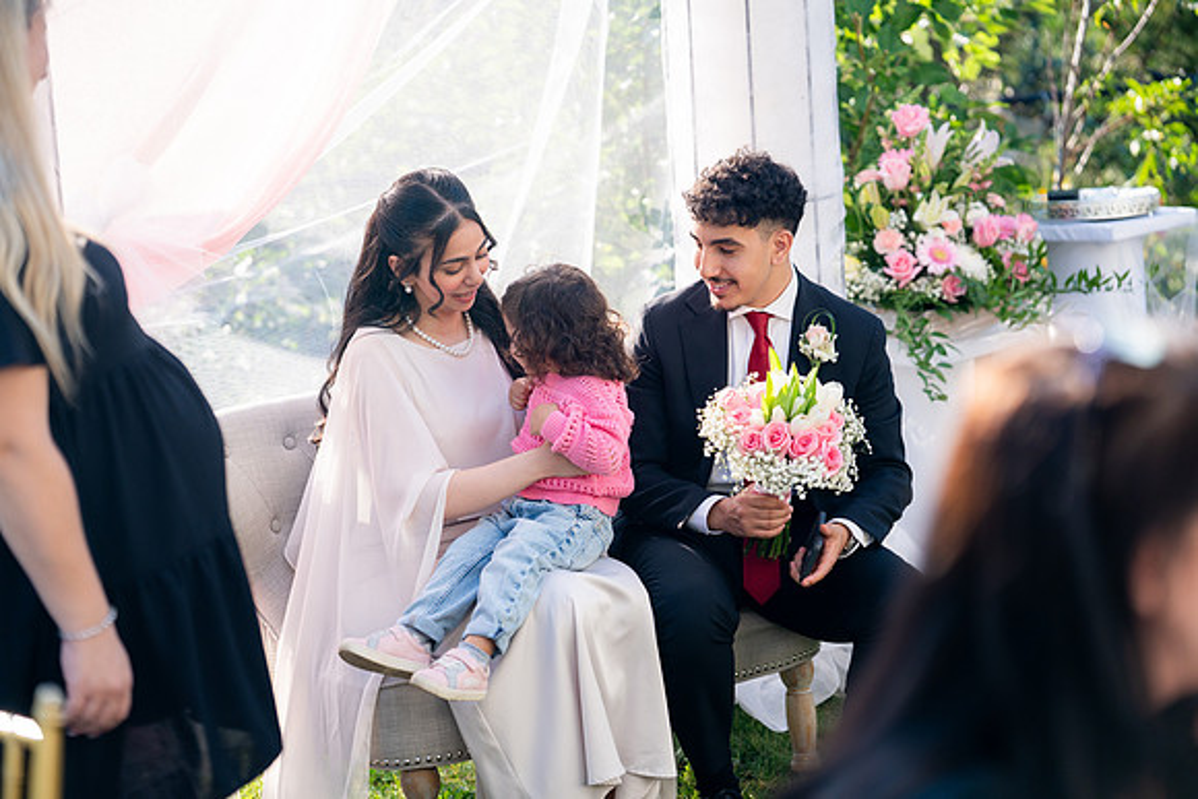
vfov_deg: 18.7
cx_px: 599
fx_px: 2430
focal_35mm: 73
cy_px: 400
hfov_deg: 27.7
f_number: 2
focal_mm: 73
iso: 200
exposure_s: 1/2000
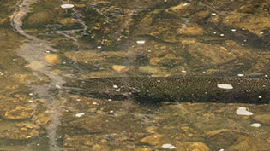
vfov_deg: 3.5
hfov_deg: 6.2
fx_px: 2498
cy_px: 28
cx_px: 91
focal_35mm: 349
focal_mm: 105
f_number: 13
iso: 3200
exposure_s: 1/800
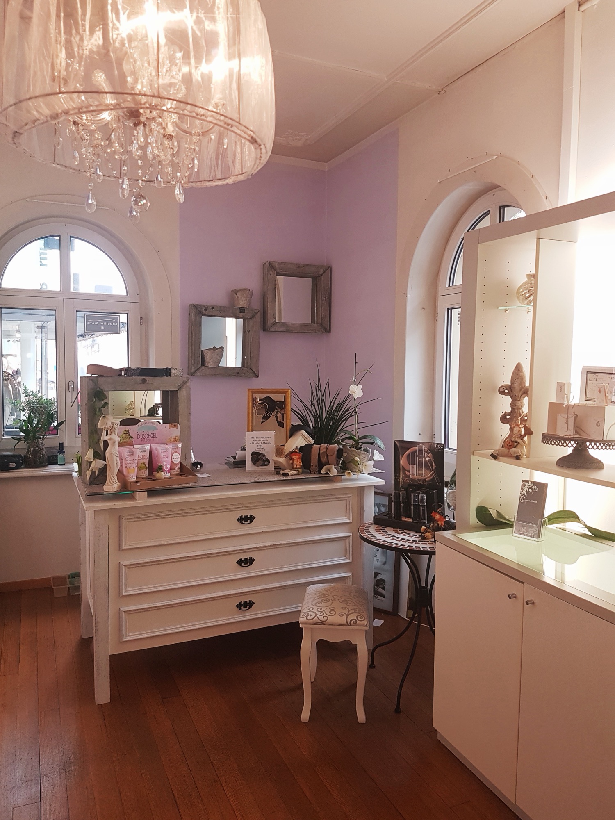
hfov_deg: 53.1
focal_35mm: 26
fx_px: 616
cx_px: 308
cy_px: 410
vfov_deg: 67.3
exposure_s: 1/50
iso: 64
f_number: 1.7
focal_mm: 4.2
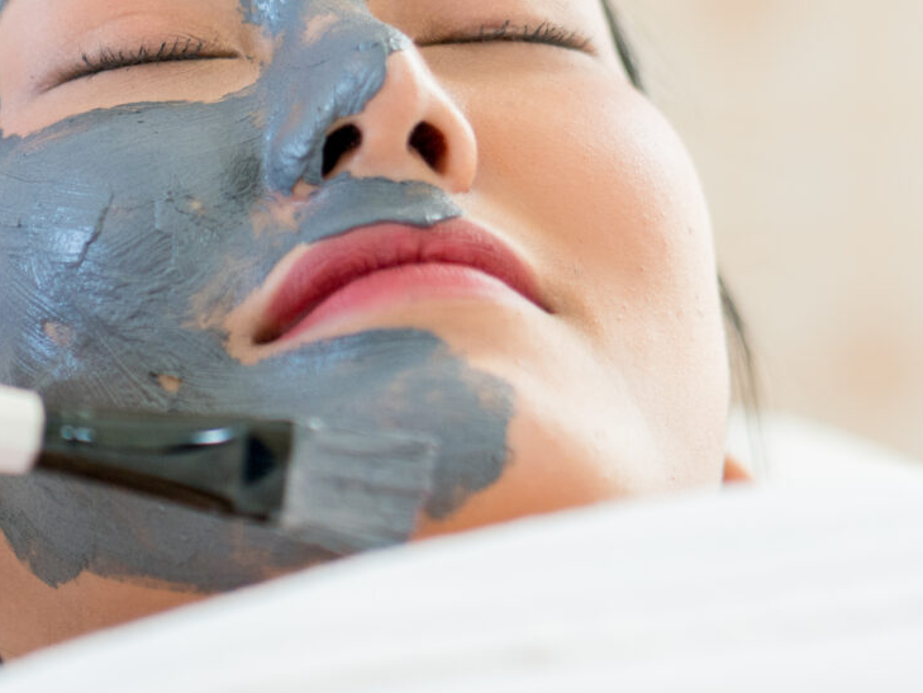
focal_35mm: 287
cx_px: 482
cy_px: -32
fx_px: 7654
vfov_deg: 5.2
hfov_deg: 6.9
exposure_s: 1/250
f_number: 1.8
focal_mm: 85
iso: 400
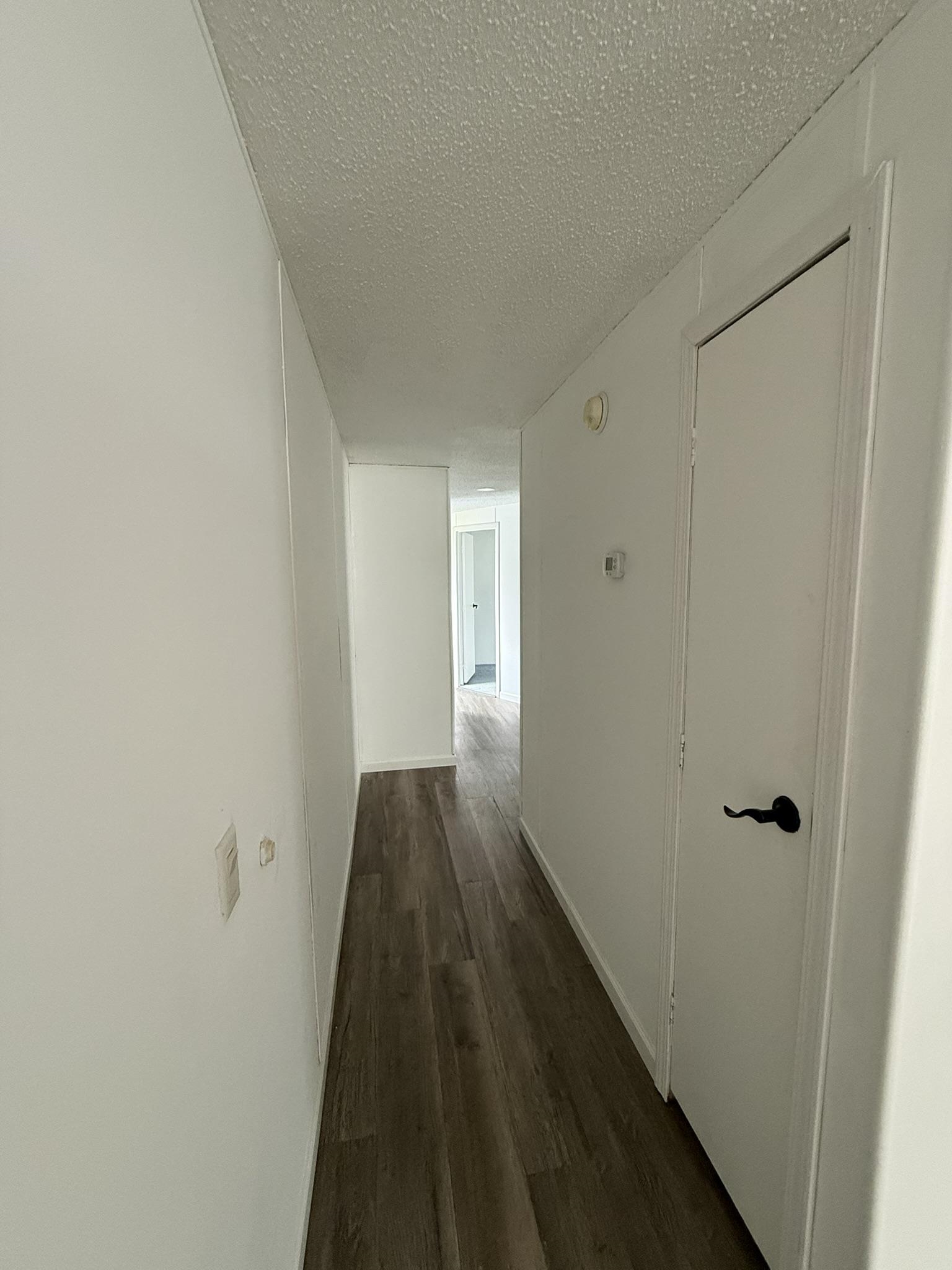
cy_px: 635
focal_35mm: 14
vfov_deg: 102.1
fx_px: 513
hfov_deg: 85.7
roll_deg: +0.1
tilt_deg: -5.8
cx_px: 476
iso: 500
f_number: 2.2
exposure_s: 1/60
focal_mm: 2.22
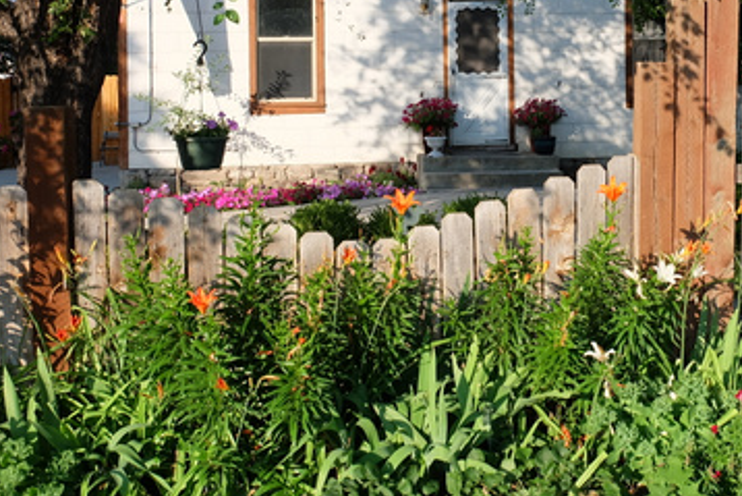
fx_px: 1031
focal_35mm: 50
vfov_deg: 26.5
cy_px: 97
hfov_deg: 38.8
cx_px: 535
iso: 400
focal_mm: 18.5
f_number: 8
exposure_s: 1/280
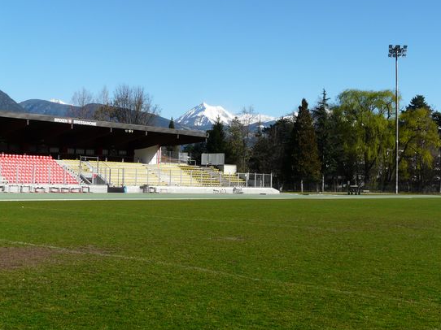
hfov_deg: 36.7
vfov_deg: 28.0
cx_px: 259
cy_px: 143
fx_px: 662
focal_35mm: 52
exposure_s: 1/500
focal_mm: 7.2
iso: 100
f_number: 5.6
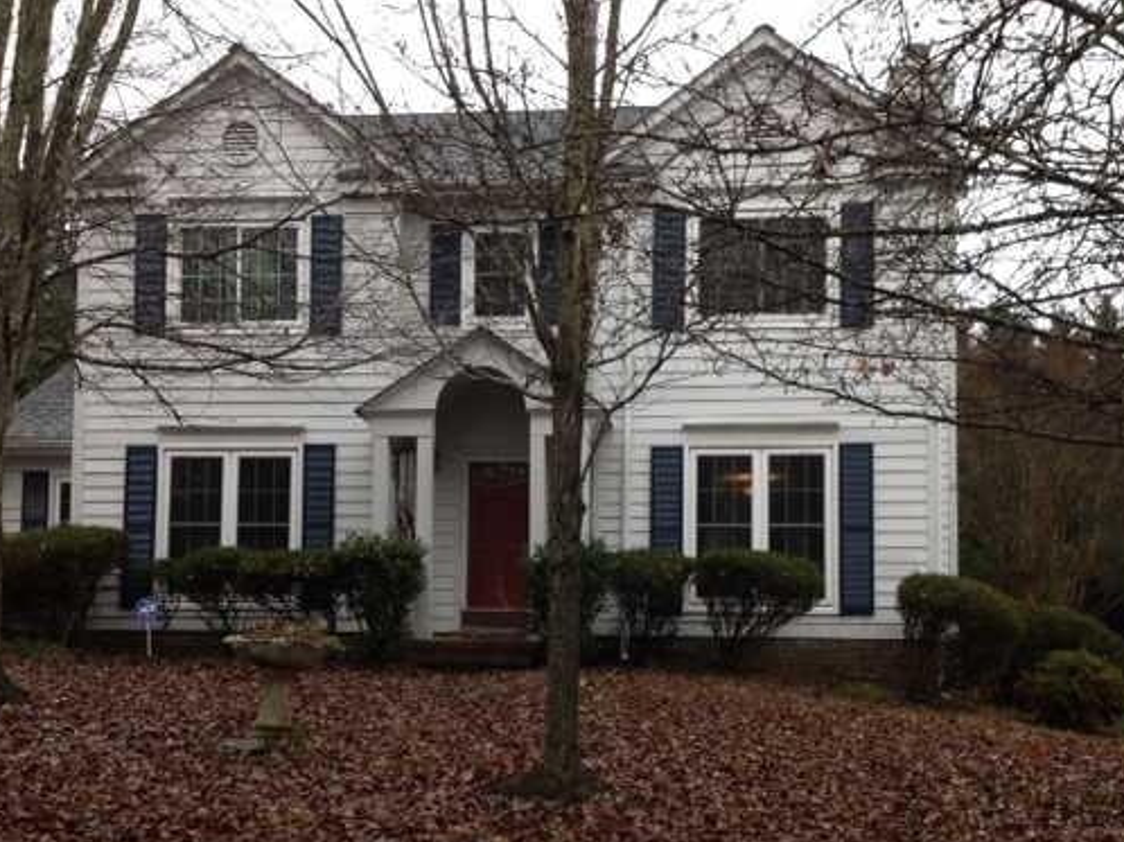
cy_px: 540
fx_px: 1460
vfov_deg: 32.0
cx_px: 580
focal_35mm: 45
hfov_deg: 42.1
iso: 64
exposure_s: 1/60
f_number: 2.4
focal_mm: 4.28
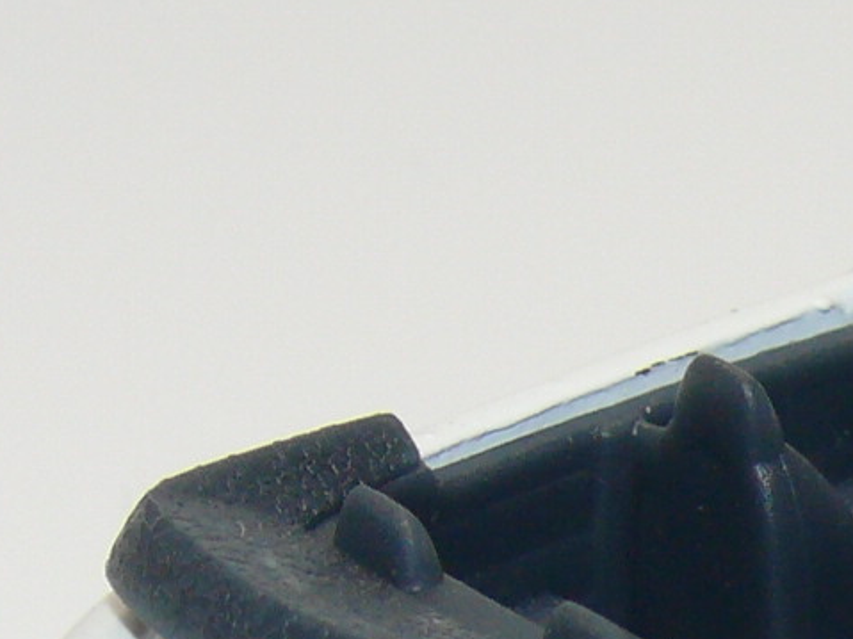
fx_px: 9214
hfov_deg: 5.3
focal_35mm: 374
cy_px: 509
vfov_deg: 4.0
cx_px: 915
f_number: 4
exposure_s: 1/30
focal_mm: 14.2
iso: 100
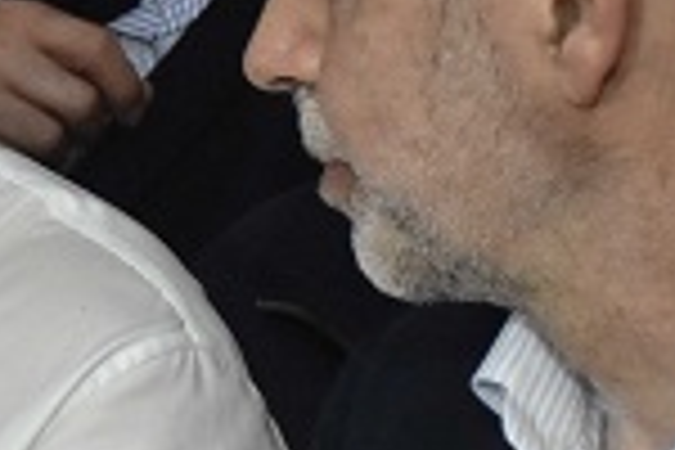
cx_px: -486
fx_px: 6562
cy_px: 238
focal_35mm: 350
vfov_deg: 3.9
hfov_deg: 5.8
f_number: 4.8
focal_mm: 50
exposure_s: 1/250
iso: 2000
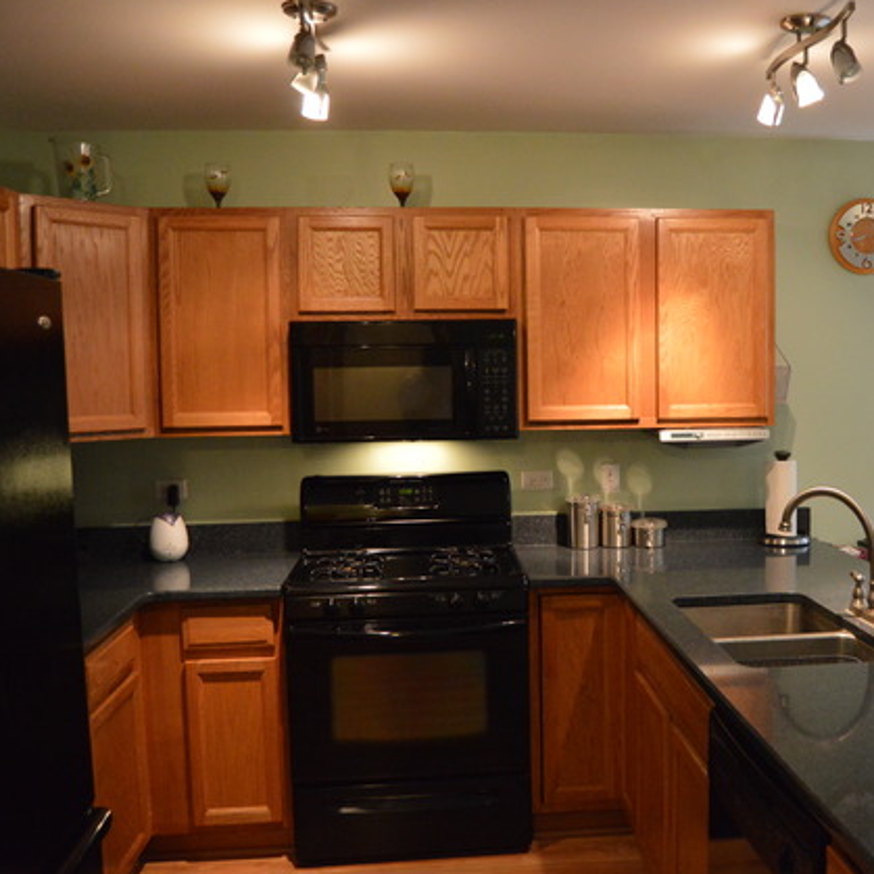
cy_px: 436
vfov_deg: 47.2
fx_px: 1000
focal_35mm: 35
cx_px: 565
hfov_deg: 46.6
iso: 3200
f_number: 3.5
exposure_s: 1/100
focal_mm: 18
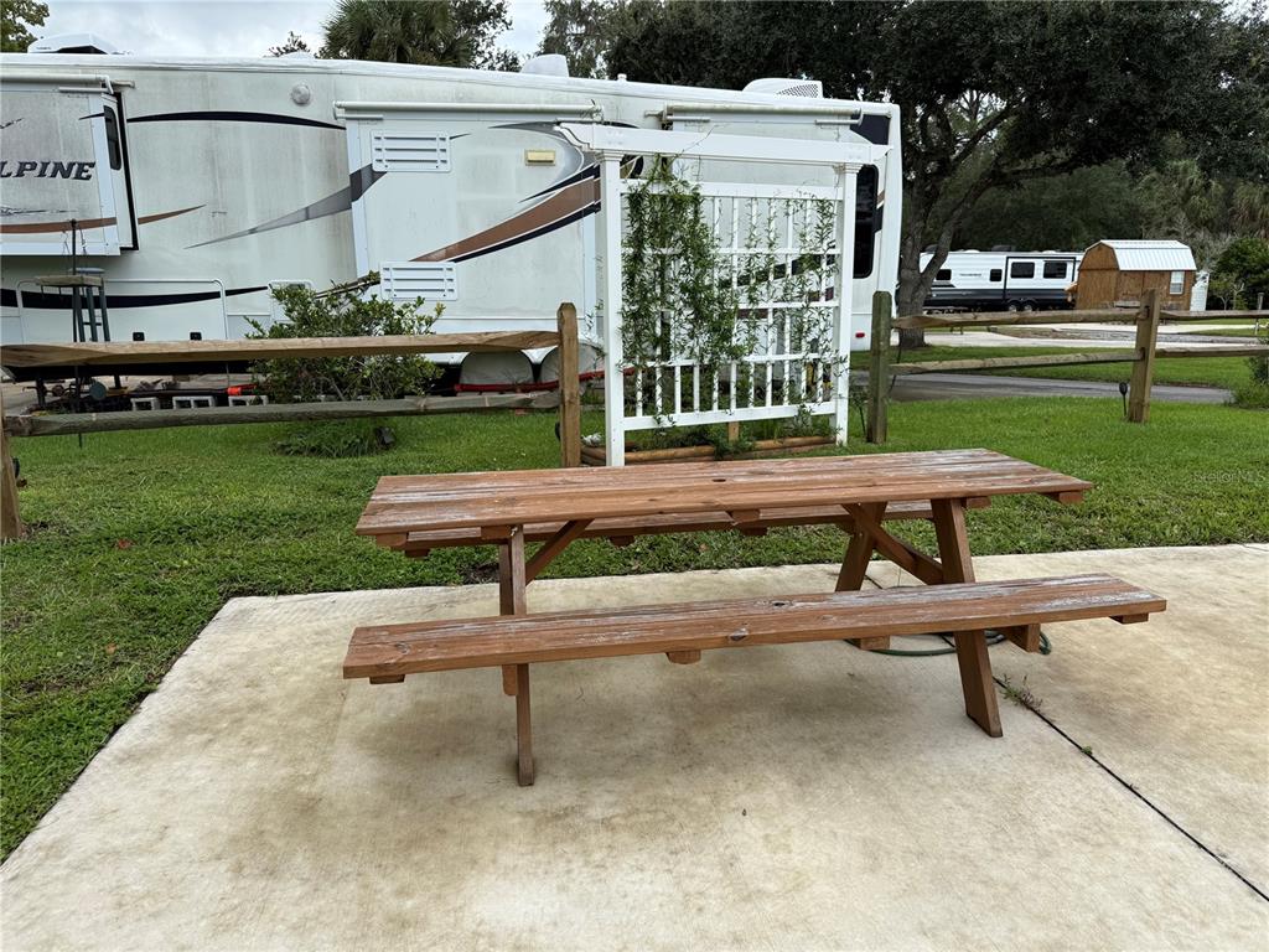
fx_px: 880
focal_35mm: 24
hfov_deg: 71.6
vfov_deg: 56.8
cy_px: 476
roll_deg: +0.5
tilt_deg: -11.2
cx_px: 634
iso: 80
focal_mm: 6.76
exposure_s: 1/2169
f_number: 1.78
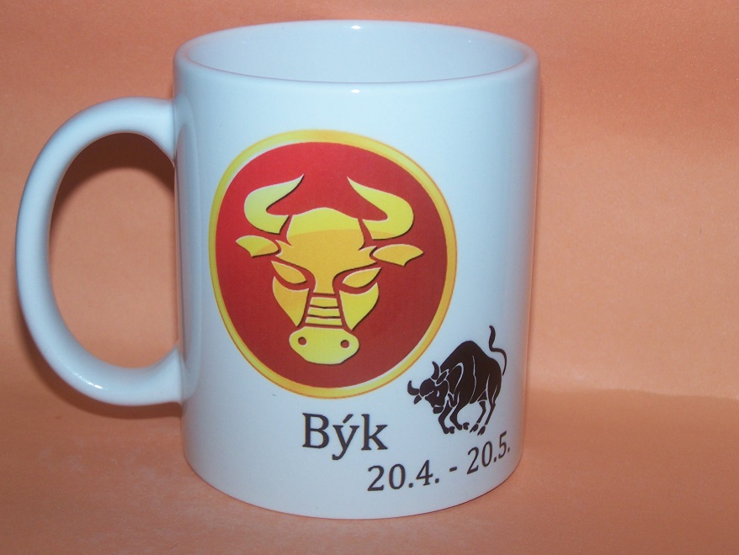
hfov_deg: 26.0
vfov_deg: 19.7
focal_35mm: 75
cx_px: 370
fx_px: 1602
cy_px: 278
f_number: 3.2
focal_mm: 12.4
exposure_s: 1/80
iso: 80
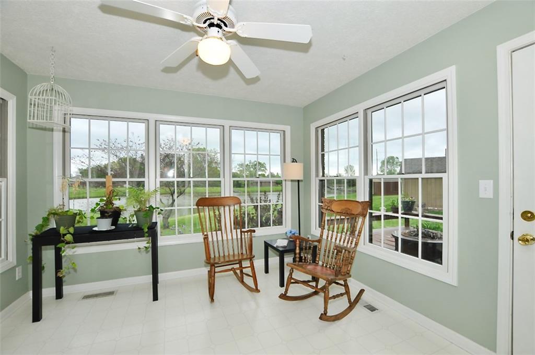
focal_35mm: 15
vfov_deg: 77.2
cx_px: 268
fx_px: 223
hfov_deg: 100.5
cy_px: 178
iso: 400
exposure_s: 1/125
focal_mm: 10
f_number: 5.6
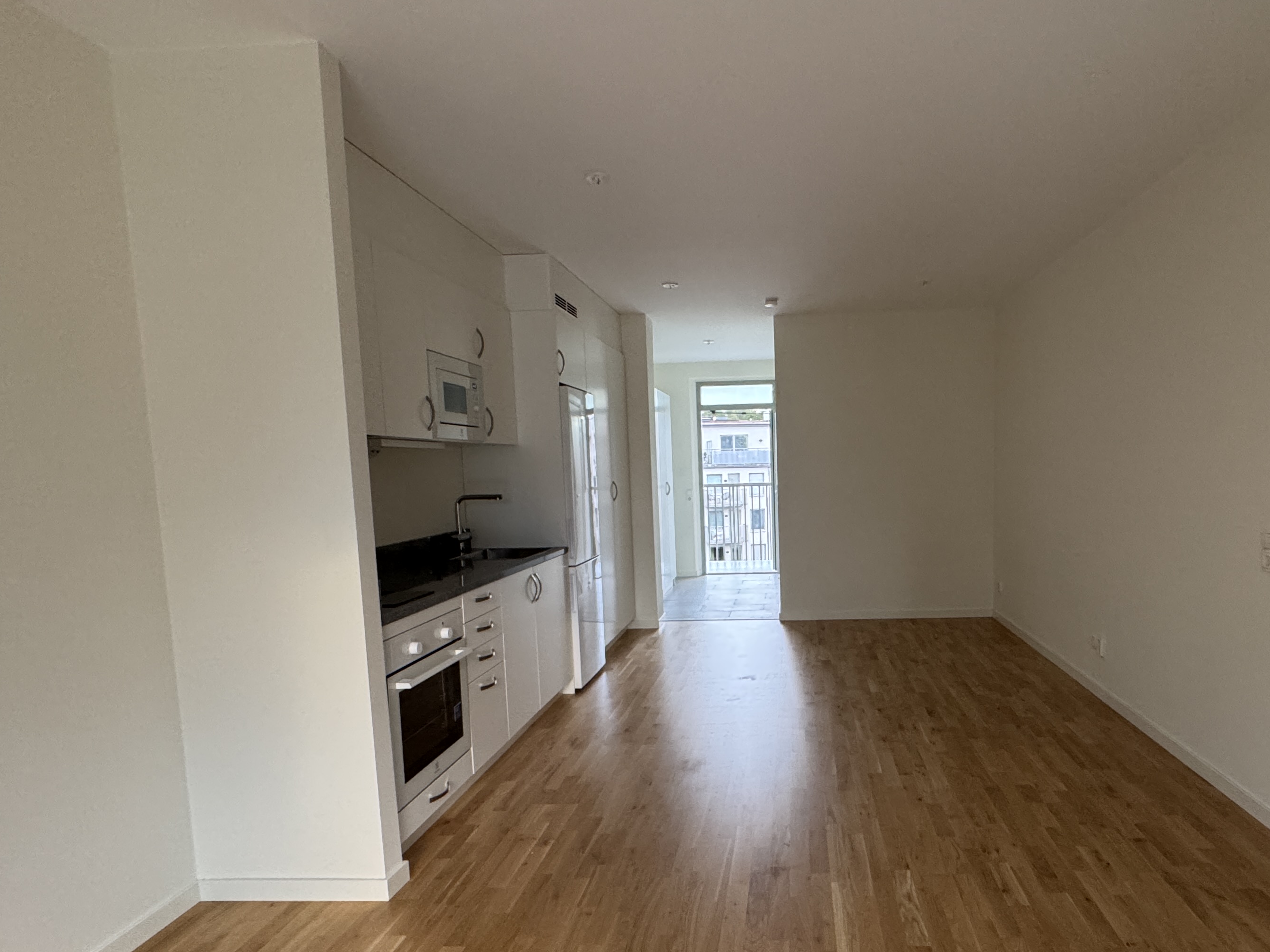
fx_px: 770
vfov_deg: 63.2
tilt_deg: -5.2
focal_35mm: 21
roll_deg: +1.6
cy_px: 542
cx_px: 765
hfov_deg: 78.0
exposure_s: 1/60
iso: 400
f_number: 2.2
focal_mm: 2.22
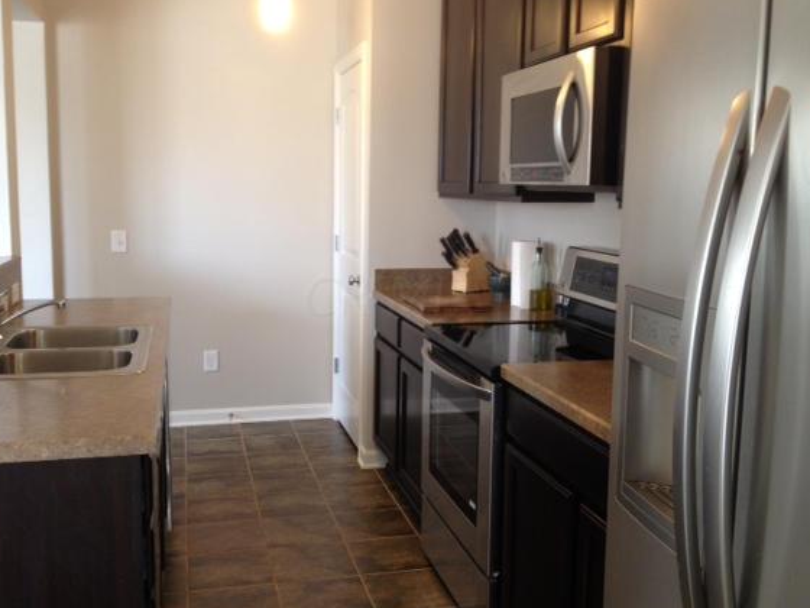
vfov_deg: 36.0
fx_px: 936
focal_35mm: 40
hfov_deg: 46.8
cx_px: 393
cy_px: 295
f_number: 2.4
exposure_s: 1/20
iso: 80
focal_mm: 4.28
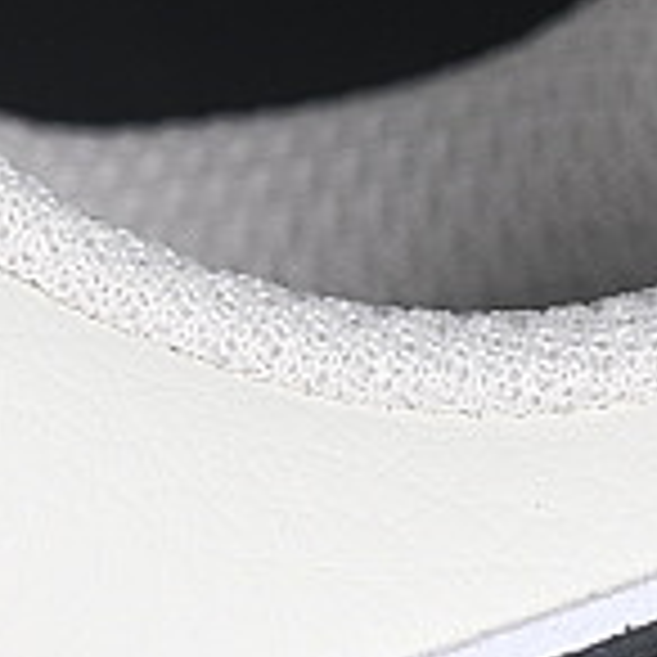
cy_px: 981
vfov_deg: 3.7
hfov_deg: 3.7
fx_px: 10092
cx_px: -936
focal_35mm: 470
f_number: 7.1
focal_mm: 50
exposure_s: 1/60
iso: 160
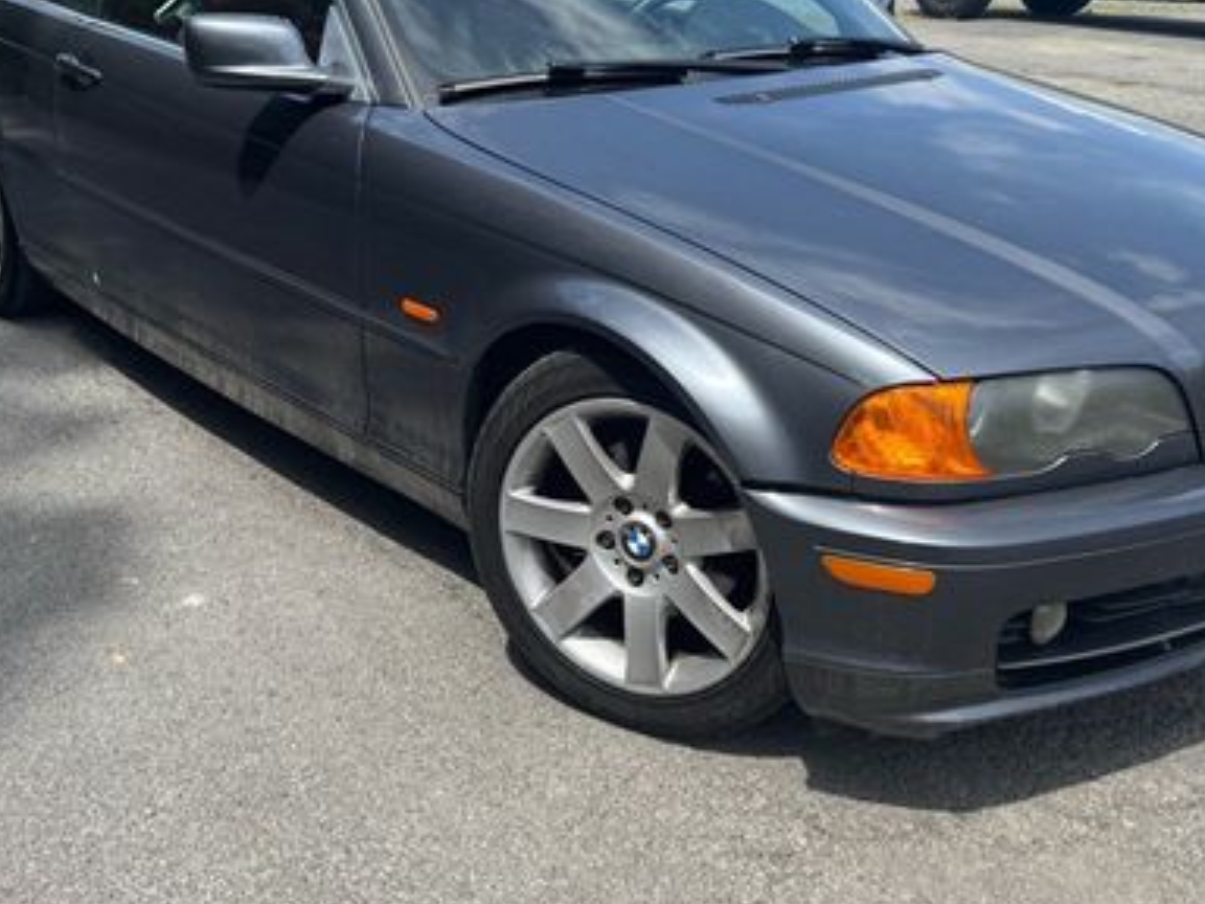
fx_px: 1392
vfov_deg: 35.8
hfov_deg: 46.8
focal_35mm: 40
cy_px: 367
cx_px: 631
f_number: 1.78
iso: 80
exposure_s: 1/2105
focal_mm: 6.76
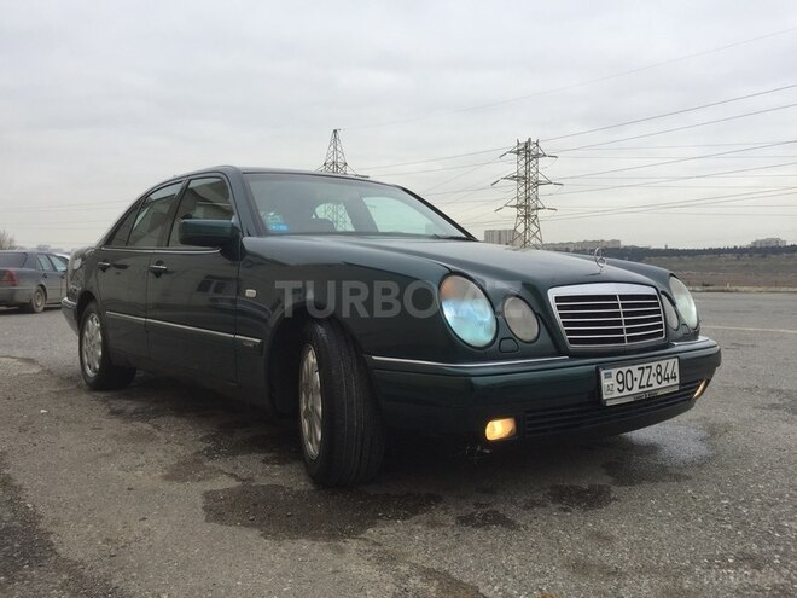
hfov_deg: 61.7
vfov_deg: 48.2
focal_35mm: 29
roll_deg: +1.3
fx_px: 668
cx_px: 398
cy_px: 299
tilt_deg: -4.5
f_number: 2.2
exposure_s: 1/682
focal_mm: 4.15
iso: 32
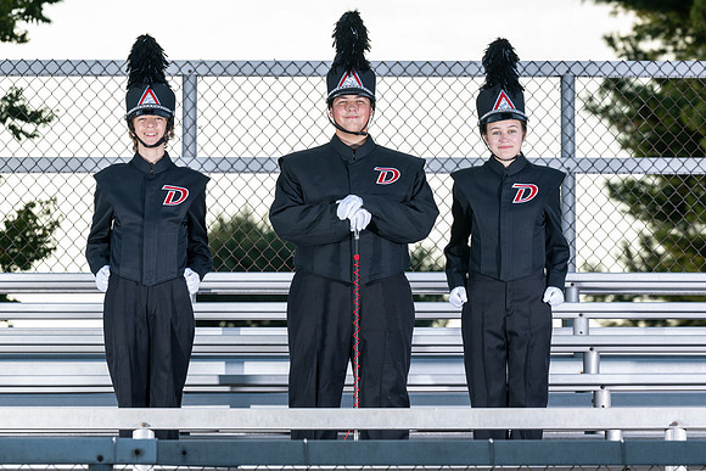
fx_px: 3658
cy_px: 208
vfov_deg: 7.4
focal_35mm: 186
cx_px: 381
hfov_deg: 11.0
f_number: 5.6
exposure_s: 1/200
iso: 160
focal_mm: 130
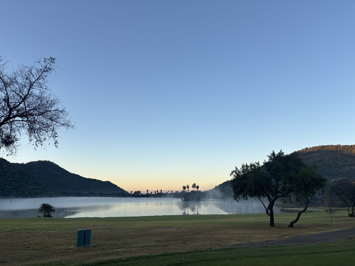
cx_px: 178
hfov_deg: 67.3
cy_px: 133
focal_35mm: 26
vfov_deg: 53.1
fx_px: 267
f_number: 1.6
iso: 50
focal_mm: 5.96
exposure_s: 1/844
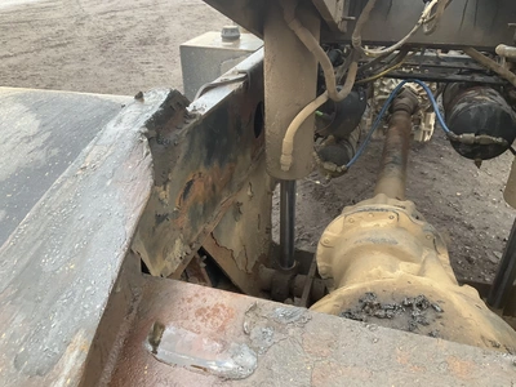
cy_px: 194
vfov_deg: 48.2
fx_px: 432
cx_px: 258
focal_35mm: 29
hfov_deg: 61.7
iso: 40
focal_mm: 3
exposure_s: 1/122
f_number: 1.8
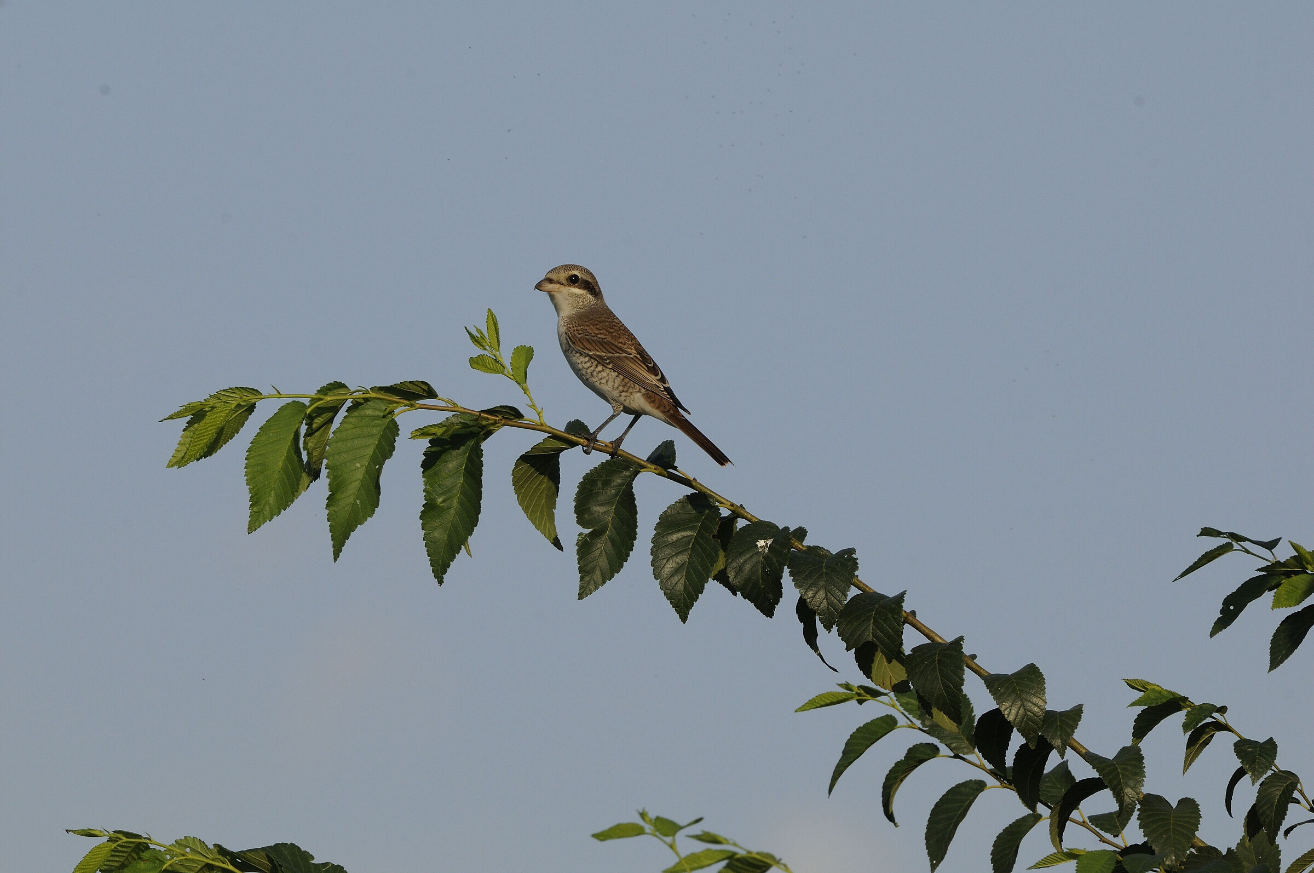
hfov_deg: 2.8
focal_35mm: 750
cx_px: 657
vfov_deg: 1.8
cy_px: 436
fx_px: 27341
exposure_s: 1/640
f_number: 13
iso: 400
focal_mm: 500
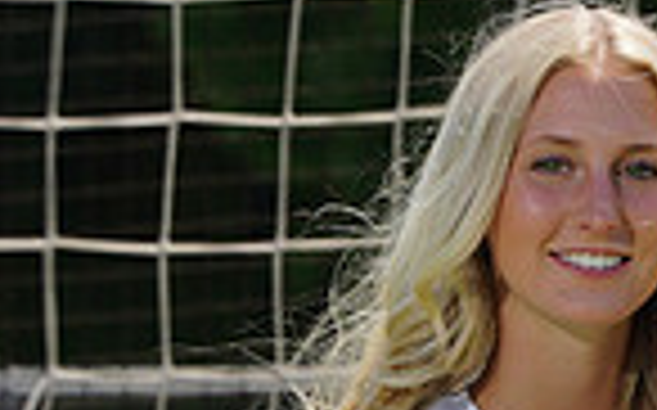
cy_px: 730
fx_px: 24279
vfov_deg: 1.0
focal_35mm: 1357
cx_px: 760
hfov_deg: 1.5
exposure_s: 1/250
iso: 200
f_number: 13
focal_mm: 336
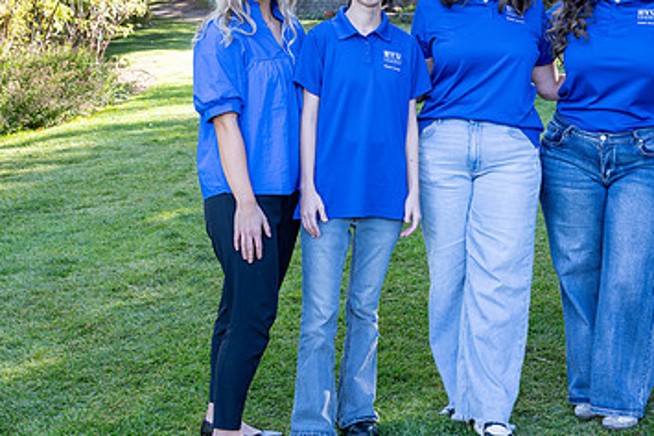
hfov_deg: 26.3
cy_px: 158
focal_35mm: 76
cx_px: 482
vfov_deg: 17.9
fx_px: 1381
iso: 500
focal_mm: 39
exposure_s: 1/125
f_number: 6.3
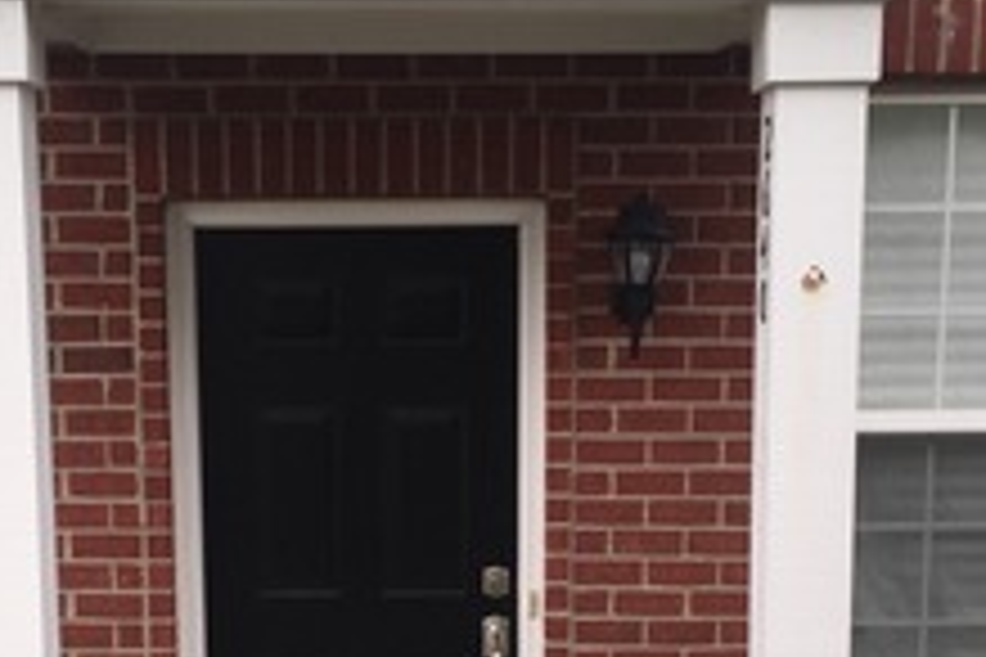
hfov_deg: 30.4
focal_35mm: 66
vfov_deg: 20.1
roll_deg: +0.7
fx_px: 1808
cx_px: 405
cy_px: 612
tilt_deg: -8.4
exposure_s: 1/775
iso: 32
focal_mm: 4.15
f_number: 2.2
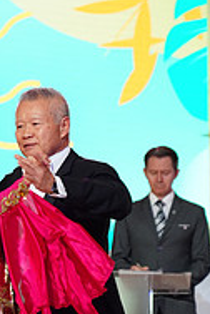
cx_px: 42
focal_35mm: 322
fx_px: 2817
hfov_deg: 4.3
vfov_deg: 6.3
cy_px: 445
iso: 2500
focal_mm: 105
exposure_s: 1/400
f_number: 4
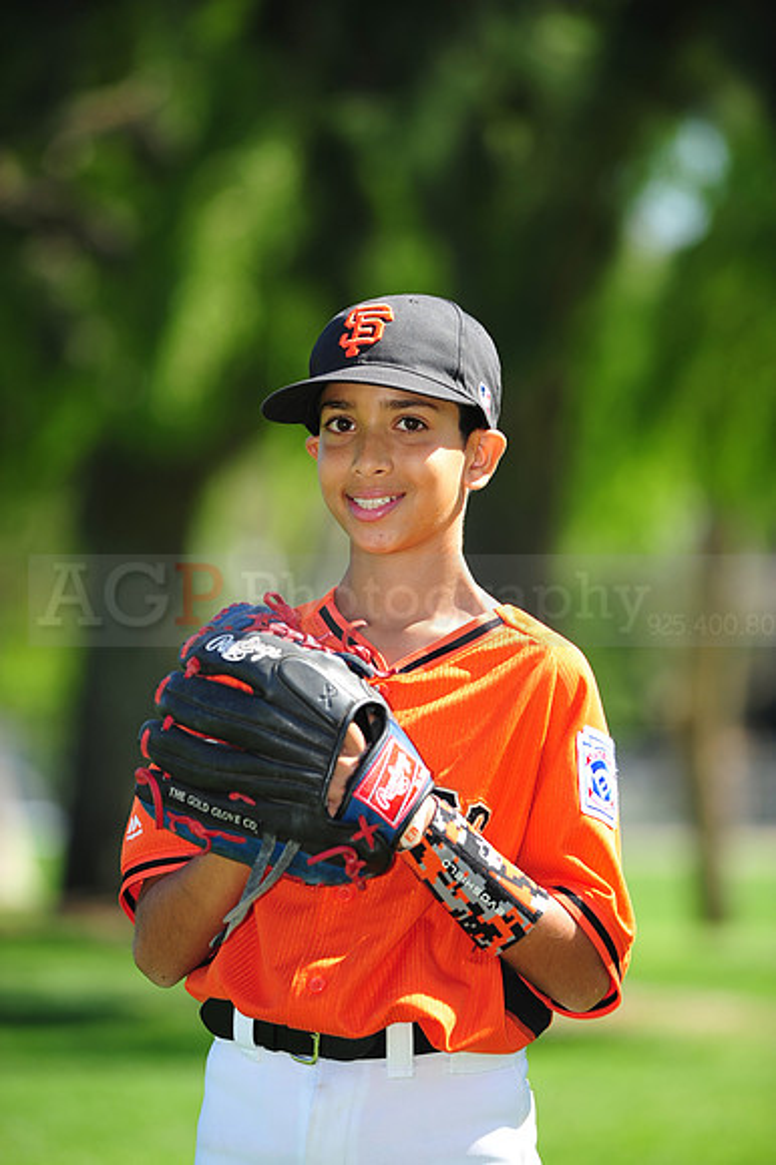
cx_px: 388
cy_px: 582
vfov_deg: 10.3
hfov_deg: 6.9
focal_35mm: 200
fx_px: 6474
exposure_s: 1/500
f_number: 4.5
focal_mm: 200
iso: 200
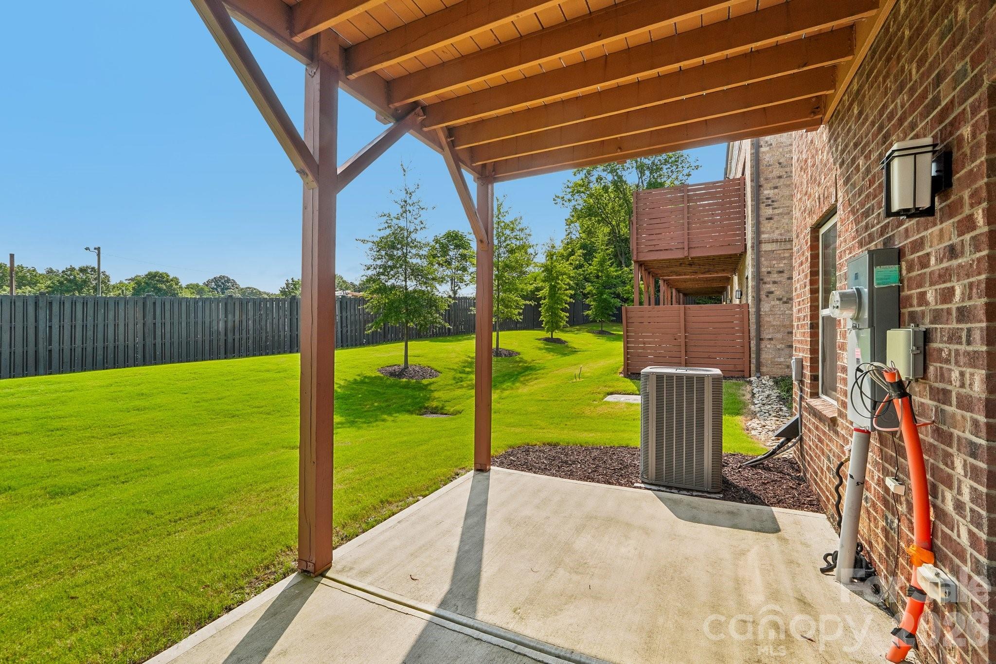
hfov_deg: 100.4
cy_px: 332
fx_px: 415
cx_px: 498
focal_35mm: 15
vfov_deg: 77.3
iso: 100
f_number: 8
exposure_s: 1/90
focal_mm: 10
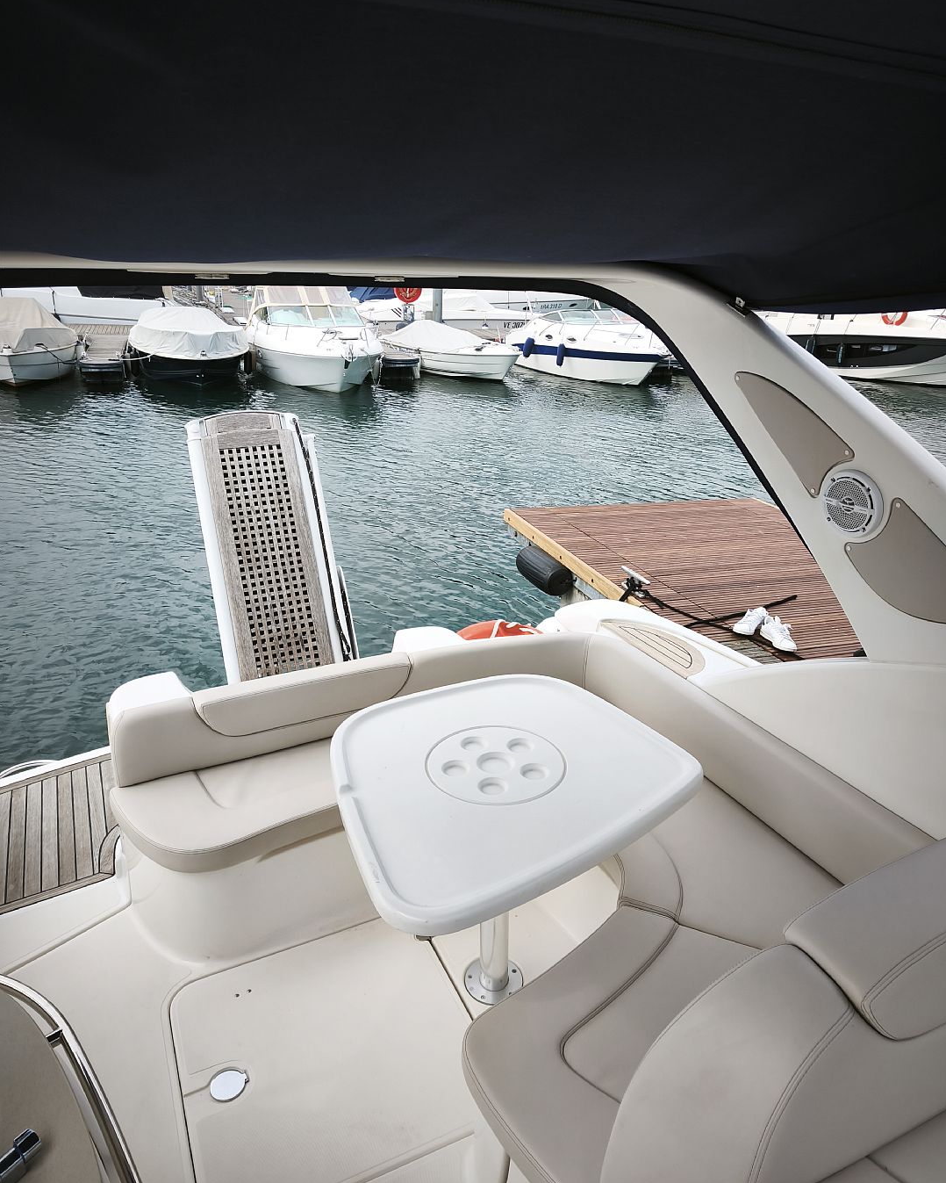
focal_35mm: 24
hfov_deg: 58.8
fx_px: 840
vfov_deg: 70.2
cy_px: 552
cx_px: 473
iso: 80
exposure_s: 1/1150
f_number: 1.7
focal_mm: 5.35
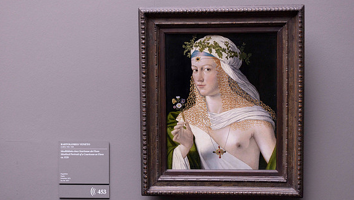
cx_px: 165
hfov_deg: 36.0
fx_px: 545
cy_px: 100
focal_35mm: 58
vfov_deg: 20.7
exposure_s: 1/100
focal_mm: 50
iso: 140
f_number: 1.8
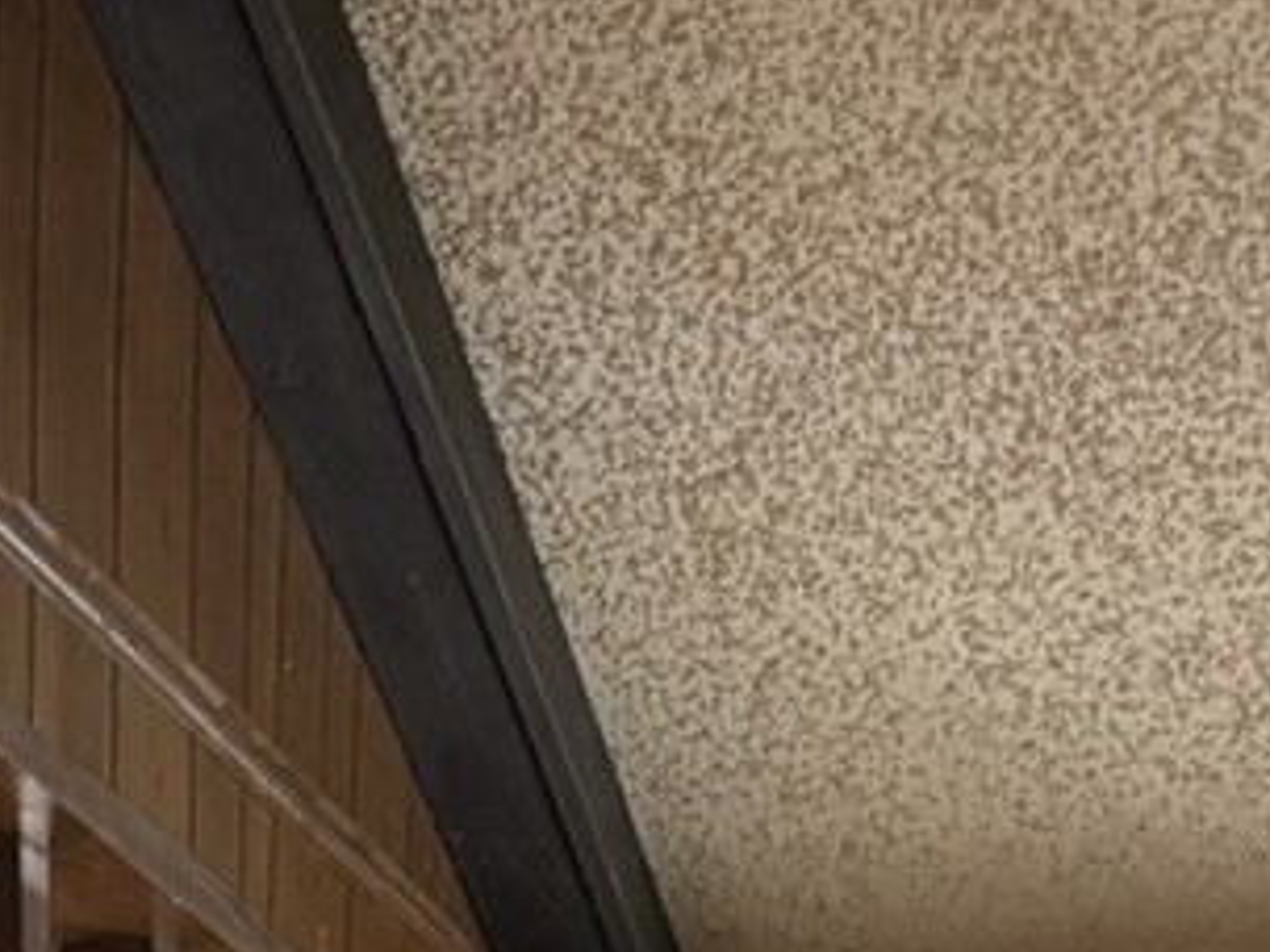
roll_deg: +1.7
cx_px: -936
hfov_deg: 10.7
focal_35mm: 175
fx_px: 6420
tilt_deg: -6.2
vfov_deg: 7.5
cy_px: 2835
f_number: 1.6
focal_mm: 5.96
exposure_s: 1/60
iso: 160
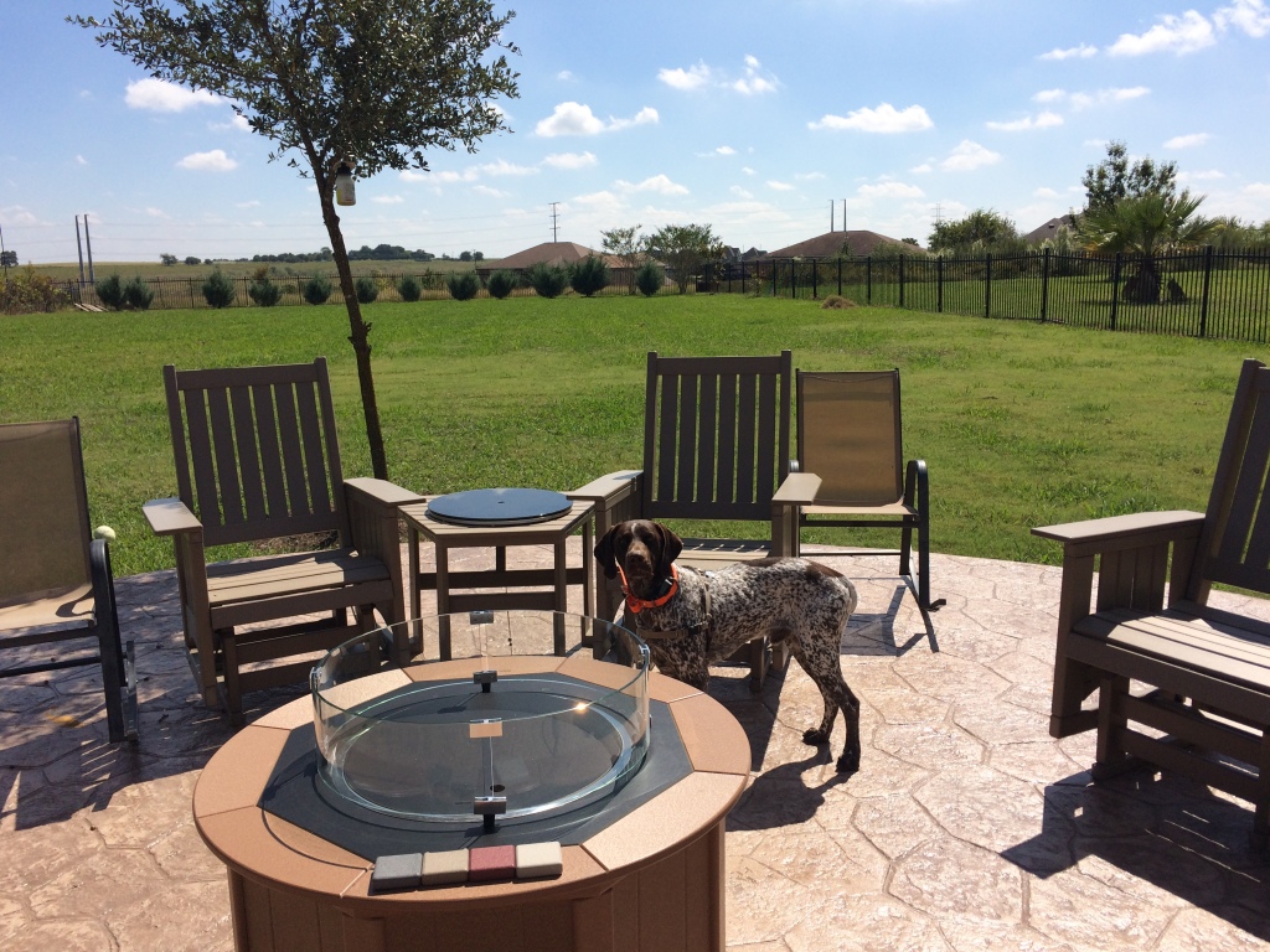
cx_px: 635
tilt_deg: -13.2
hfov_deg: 61.7
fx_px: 1064
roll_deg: +0.8
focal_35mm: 29
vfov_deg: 48.2
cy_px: 476
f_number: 2.2
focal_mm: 4.15
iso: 32
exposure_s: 1/3425
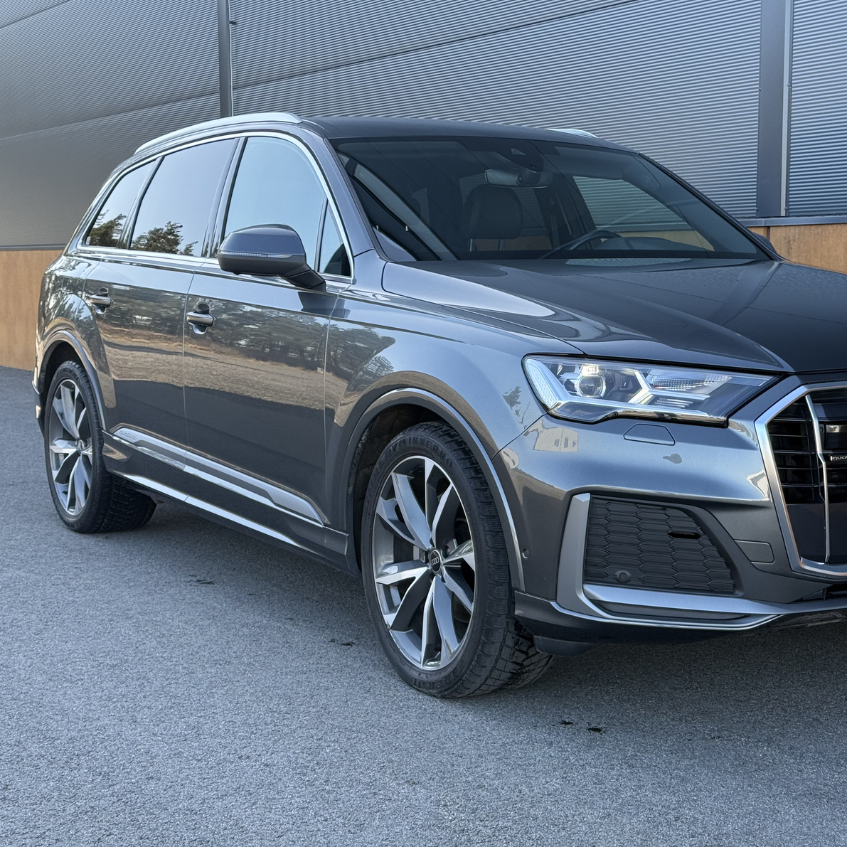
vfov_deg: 30.0
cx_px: 561
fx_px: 1578
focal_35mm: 57
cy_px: 425
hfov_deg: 29.8
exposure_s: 1/596
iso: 80
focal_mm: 6.76
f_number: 1.78
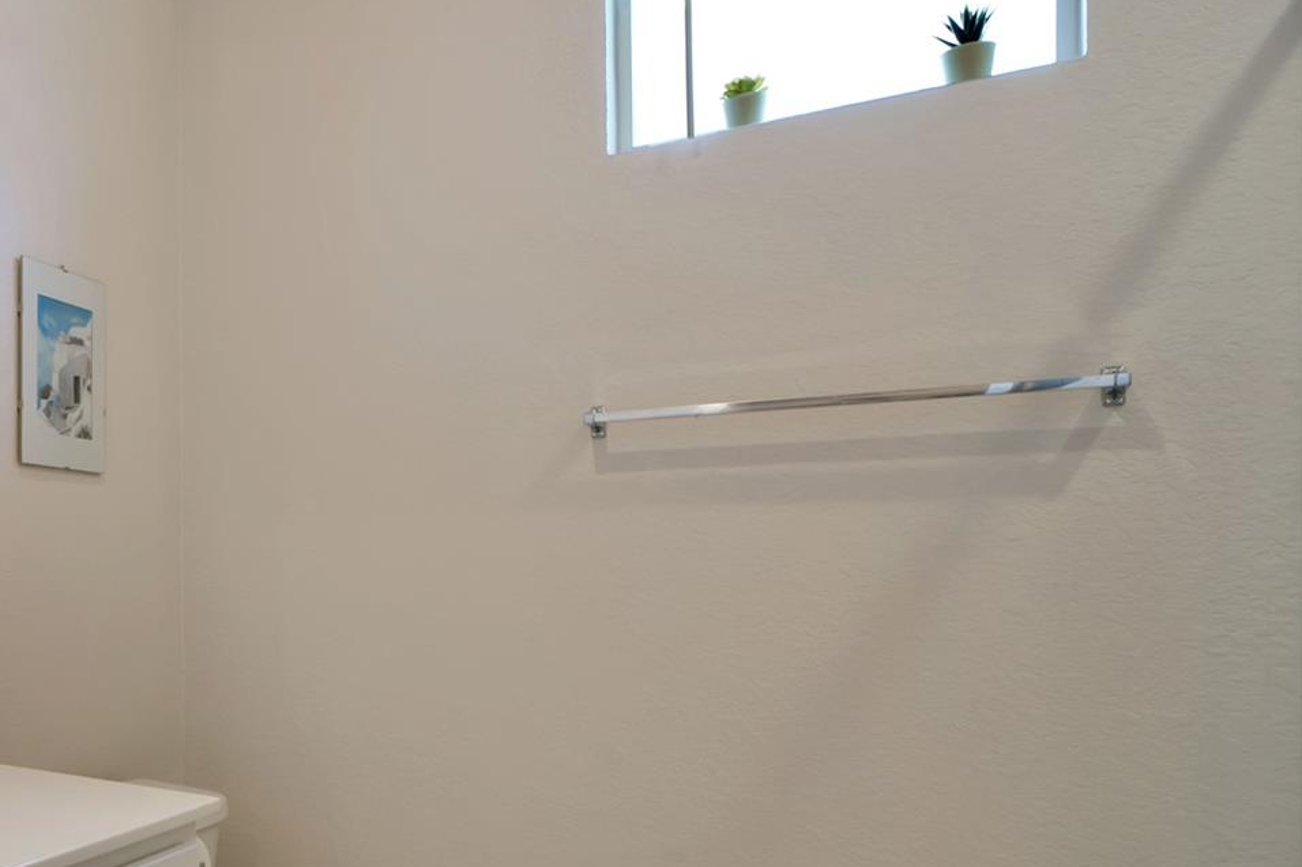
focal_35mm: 30
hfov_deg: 50.2
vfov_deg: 42.7
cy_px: 615
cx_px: 0
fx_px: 1085
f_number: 8
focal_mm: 14
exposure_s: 1/10
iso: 400
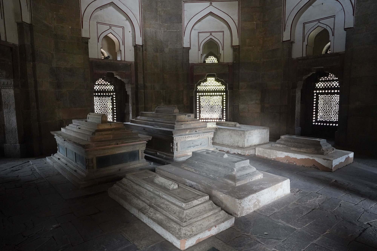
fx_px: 251
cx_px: 188
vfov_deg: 53.1
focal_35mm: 24
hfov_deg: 73.7
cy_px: 126
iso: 3200
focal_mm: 24
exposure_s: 1/80
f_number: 5
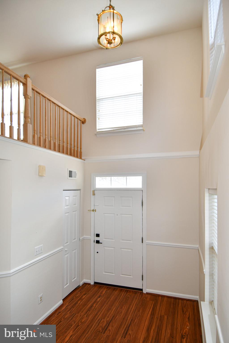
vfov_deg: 90.0
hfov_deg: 67.4
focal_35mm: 18
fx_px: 172
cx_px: 114
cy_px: 172
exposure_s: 1/80
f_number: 4.5
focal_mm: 12
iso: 200
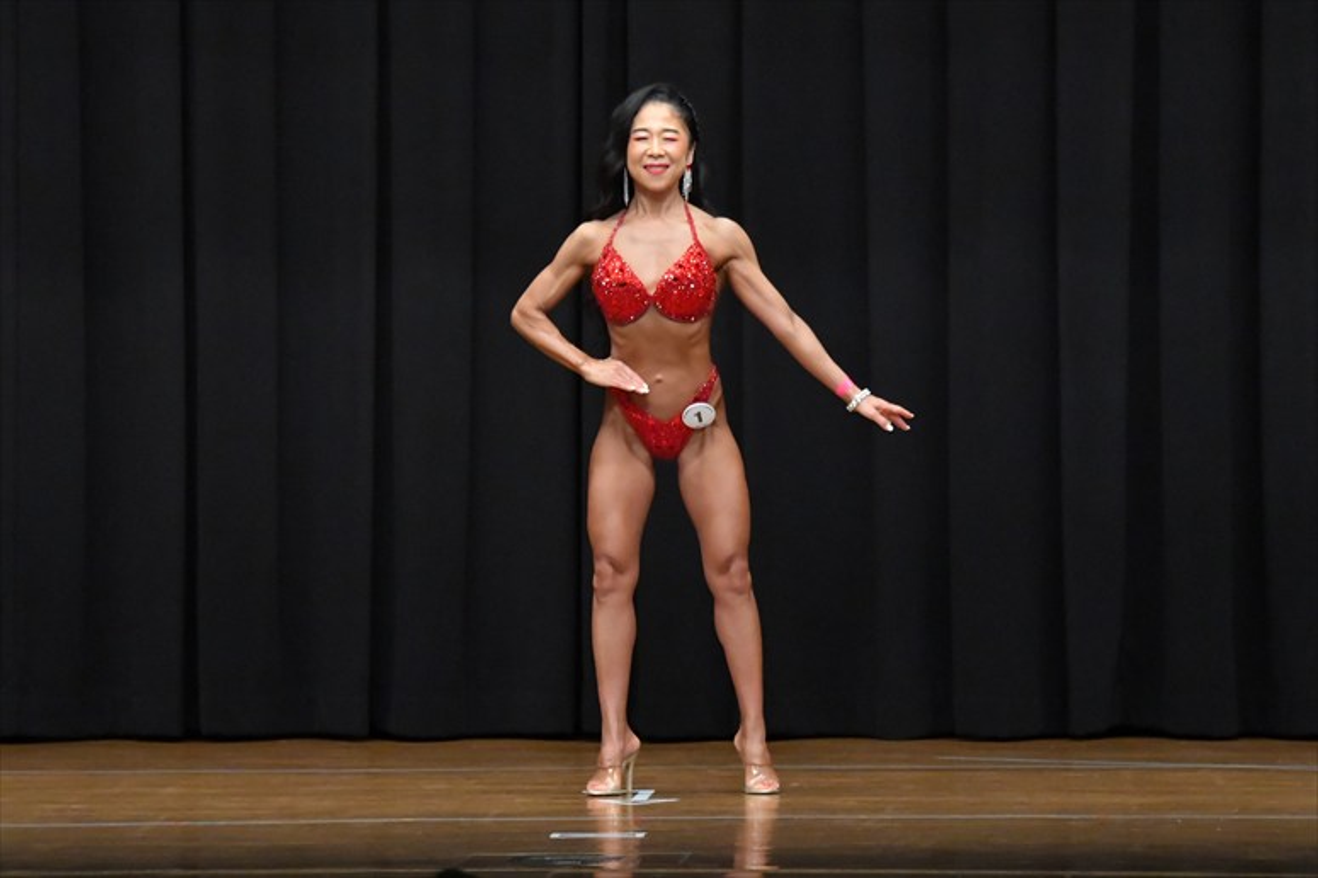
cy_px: 439
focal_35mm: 240
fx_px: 8782
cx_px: 659
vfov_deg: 5.7
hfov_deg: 8.6
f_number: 5.6
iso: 8000
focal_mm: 160
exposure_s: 1/400
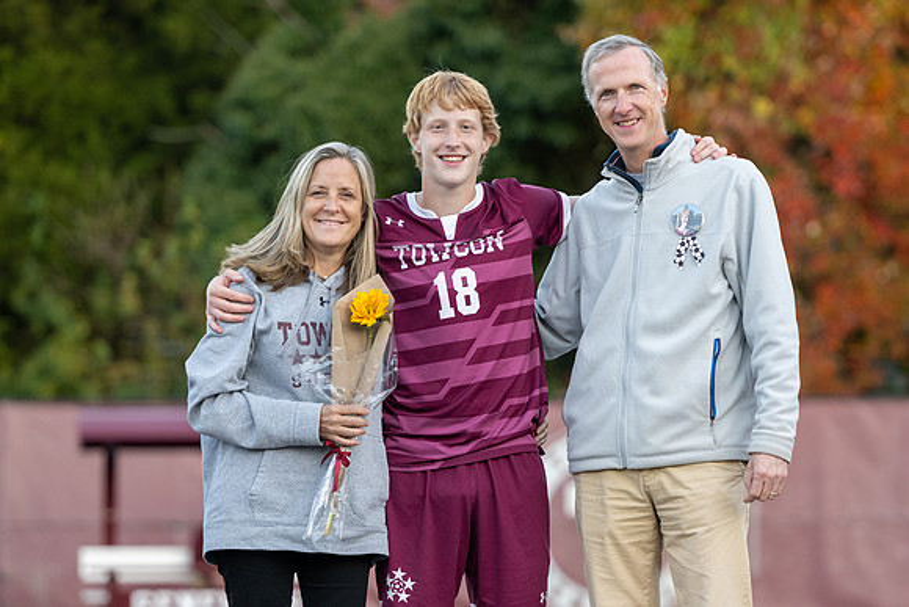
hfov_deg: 9.6
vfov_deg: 6.4
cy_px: 317
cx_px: 538
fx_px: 5399
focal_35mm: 214
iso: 800
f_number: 3.5
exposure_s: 1/400
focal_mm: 165
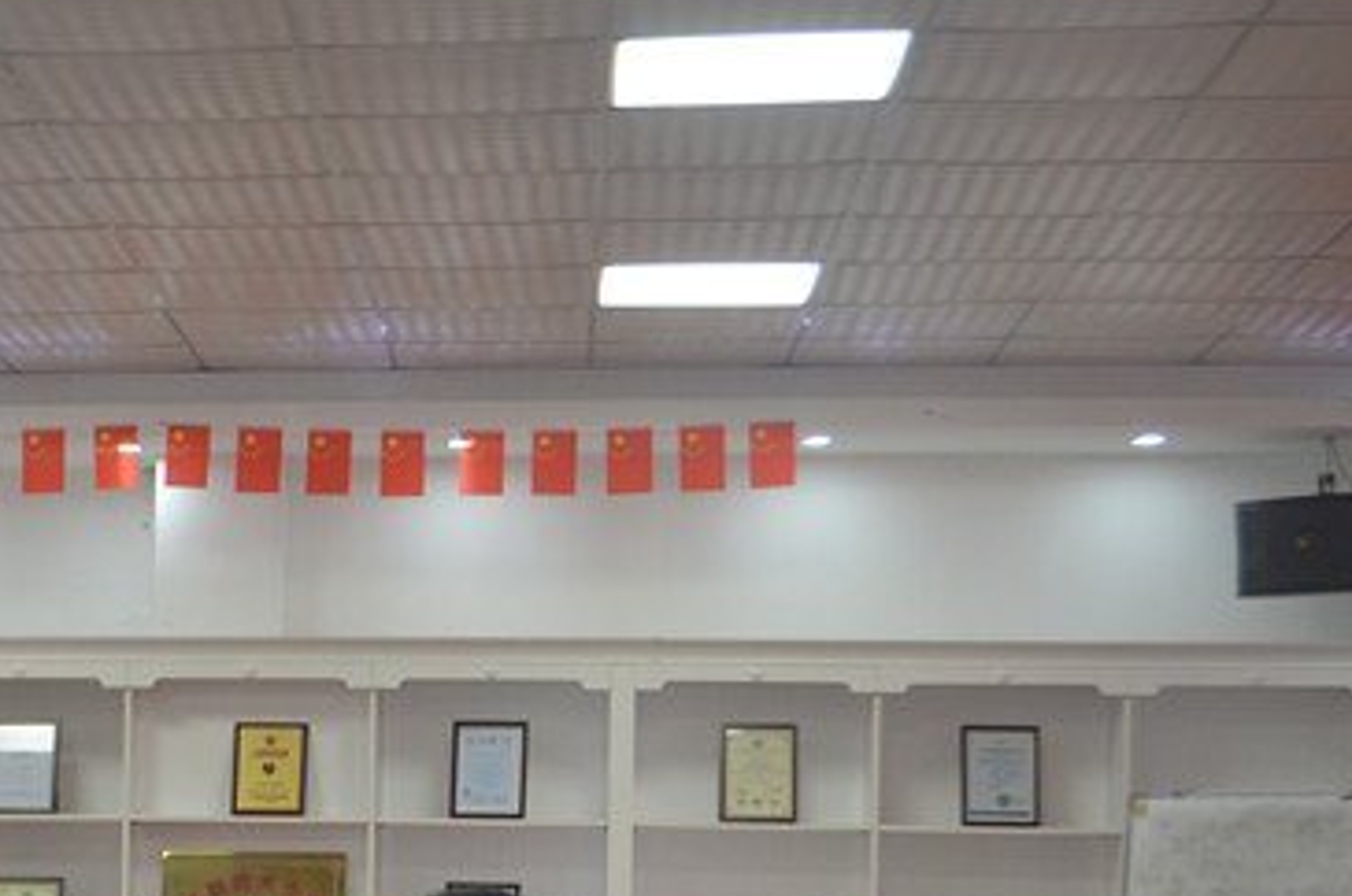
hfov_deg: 21.3
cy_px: 924
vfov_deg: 14.5
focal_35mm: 92
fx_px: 3449
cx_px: -63
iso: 560
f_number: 4.5
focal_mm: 28
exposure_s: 1/60
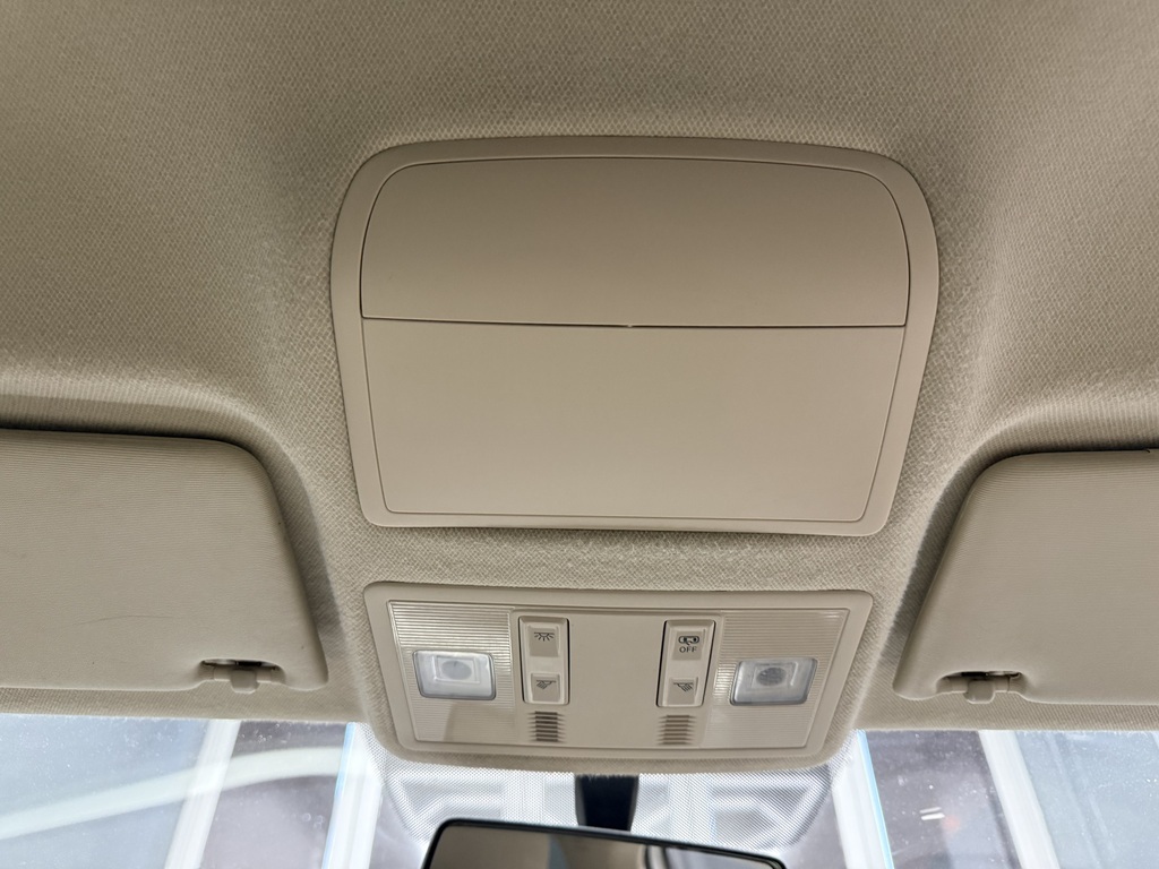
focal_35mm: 24
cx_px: 580
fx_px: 804
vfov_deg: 56.8
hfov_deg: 71.6
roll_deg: +0.7
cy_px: 434
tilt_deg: +42.8
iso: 640
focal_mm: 6.76
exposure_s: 1/50
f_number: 1.78
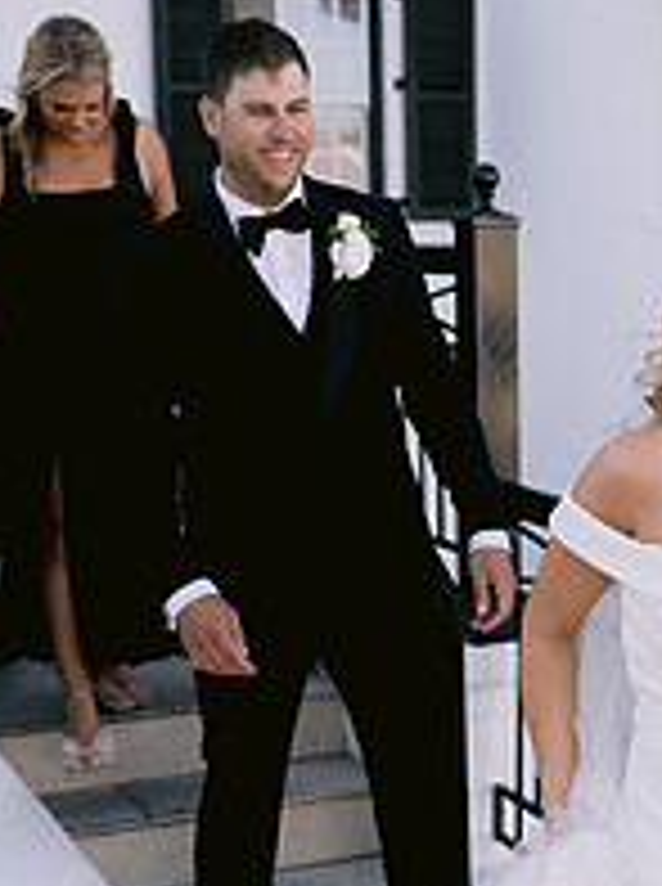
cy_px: 567
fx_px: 1970
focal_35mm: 77
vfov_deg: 25.3
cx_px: 558
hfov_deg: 18.8
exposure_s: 1/1600
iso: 200
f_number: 2.8
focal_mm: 35
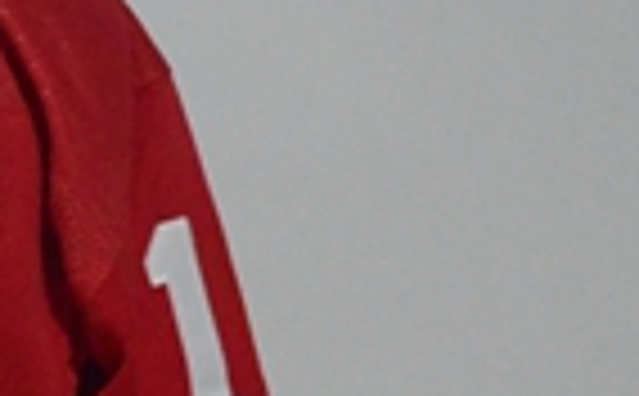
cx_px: -896
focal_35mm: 345
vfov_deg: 3.8
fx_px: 5994
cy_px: 652
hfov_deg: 5.9
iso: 4000
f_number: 4.5
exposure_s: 1/80
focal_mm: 40
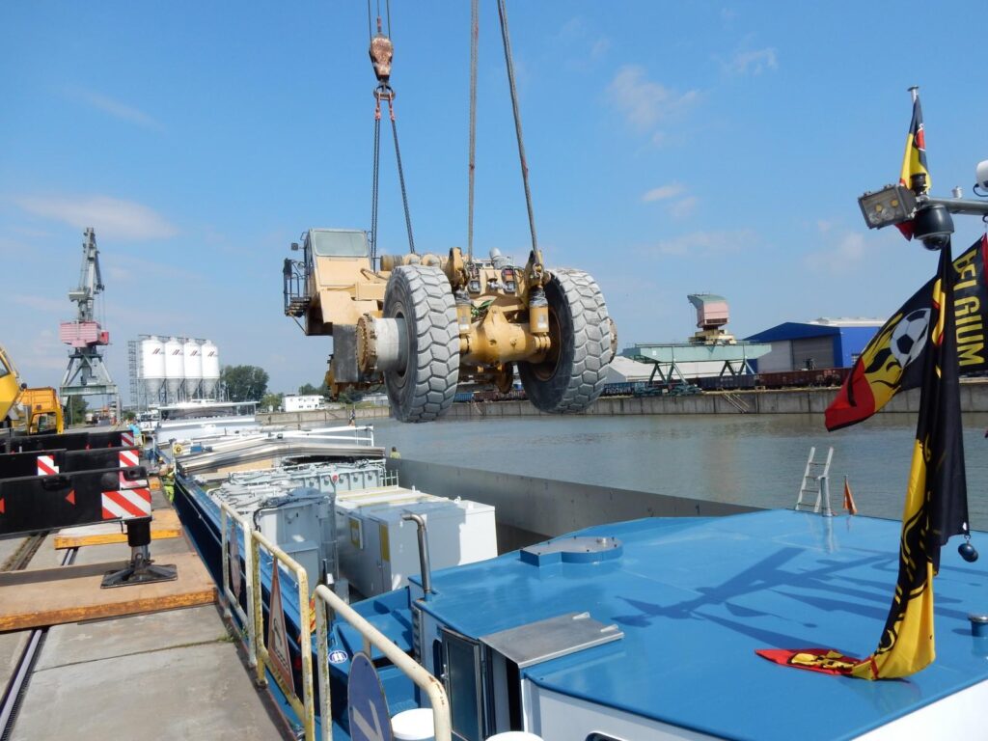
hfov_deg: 69.4
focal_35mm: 25
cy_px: 370
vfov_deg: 54.9
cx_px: 494
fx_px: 714
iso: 125
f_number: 3.7
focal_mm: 4.5
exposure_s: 1/1600
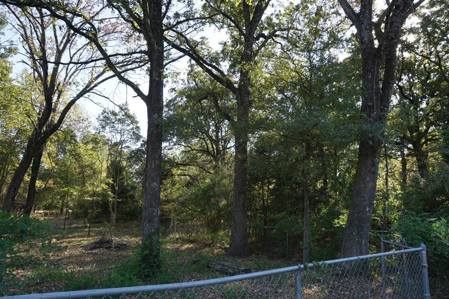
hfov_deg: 73.8
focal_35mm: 24
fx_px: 299
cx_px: 224
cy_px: 150
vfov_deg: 53.1
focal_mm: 16
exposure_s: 1/100
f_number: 6.3
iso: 100
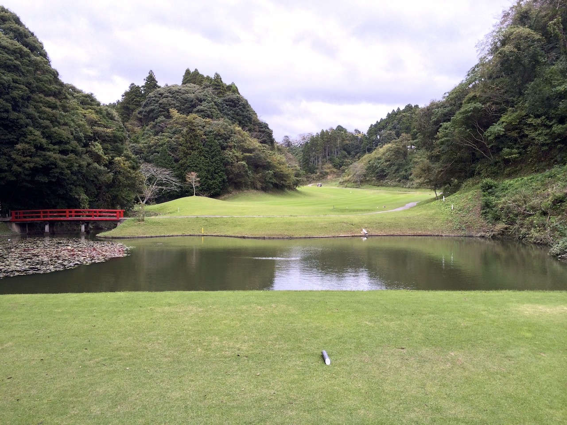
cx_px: 284
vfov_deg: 46.8
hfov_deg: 60.0
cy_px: 212
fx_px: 491
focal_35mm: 30
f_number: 2.2
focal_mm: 4.12
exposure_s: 1/2933
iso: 32
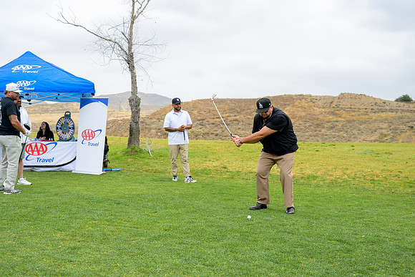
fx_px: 496
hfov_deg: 45.4
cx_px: 208
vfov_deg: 31.2
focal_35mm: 43
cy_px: 138
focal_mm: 43
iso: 800
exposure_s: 1/2500
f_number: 4
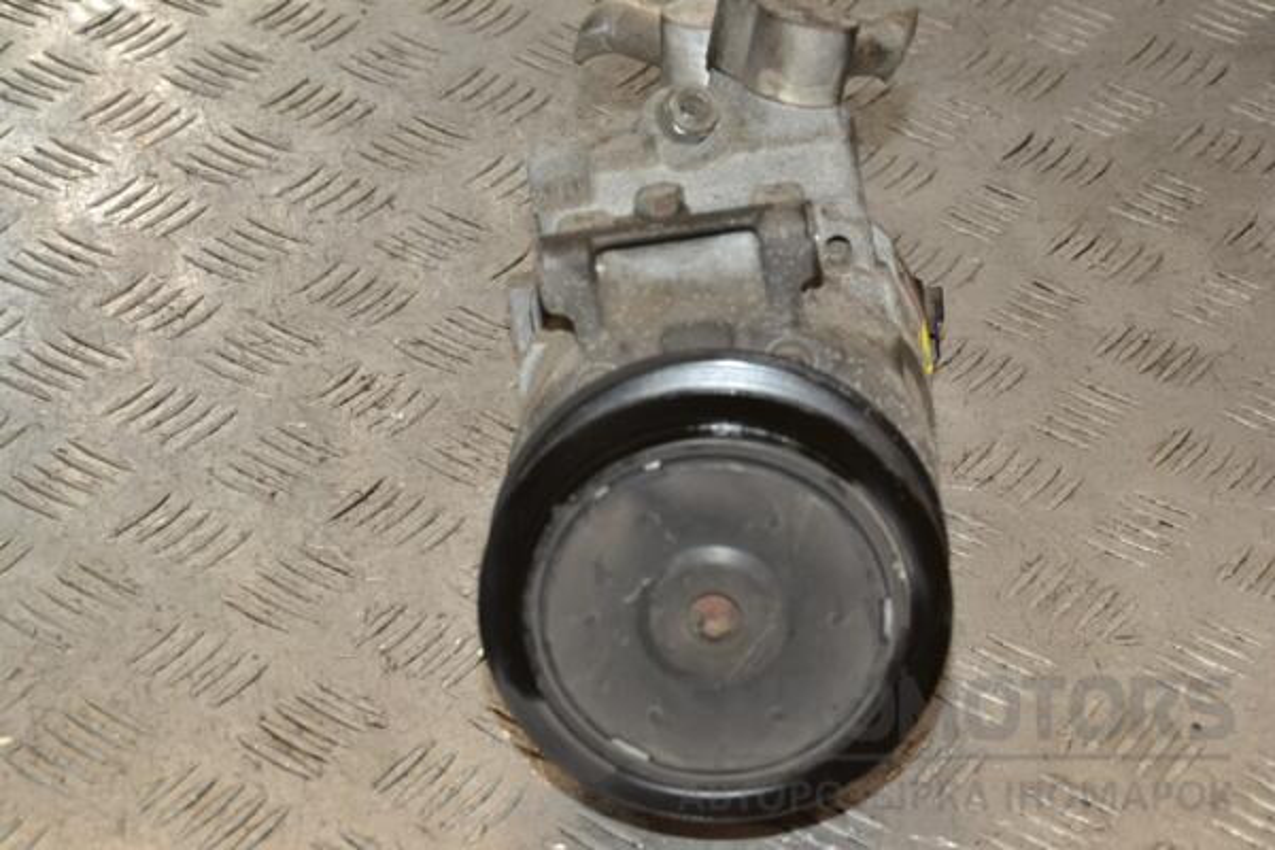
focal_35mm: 87
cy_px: 425
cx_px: 638
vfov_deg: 15.7
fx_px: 3081
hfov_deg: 23.4
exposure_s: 1/200
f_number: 9
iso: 800
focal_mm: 58
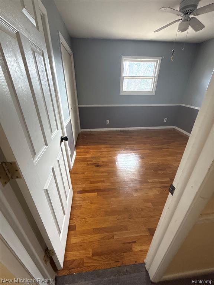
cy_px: 142
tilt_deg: -26.4
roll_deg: -0.7
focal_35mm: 14
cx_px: 107
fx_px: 115
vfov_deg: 102.1
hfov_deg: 85.7
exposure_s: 1/60
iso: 500
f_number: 2.2
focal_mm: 2.22
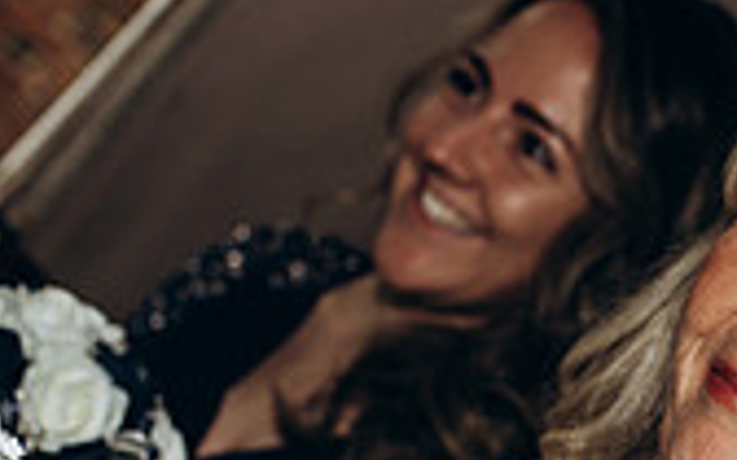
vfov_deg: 10.6
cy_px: 451
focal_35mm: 123
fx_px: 2471
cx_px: 759
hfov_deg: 16.6
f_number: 2.8
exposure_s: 1/125
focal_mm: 35
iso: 100
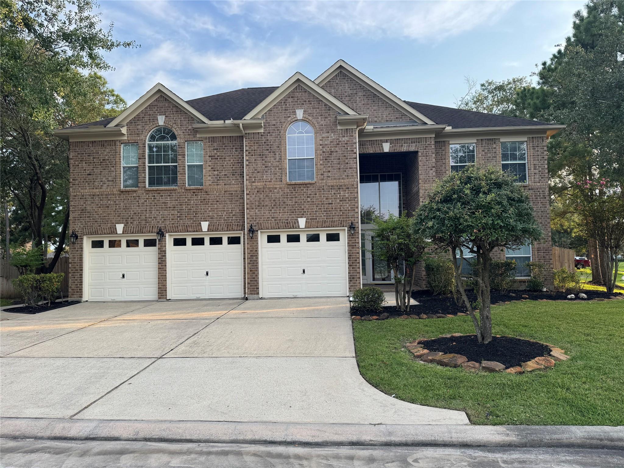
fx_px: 433
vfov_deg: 56.8
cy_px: 234
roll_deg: +2.0
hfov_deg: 71.6
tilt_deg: +3.7
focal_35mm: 24
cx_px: 312
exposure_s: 1/925
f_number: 1.78
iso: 80
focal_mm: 6.76
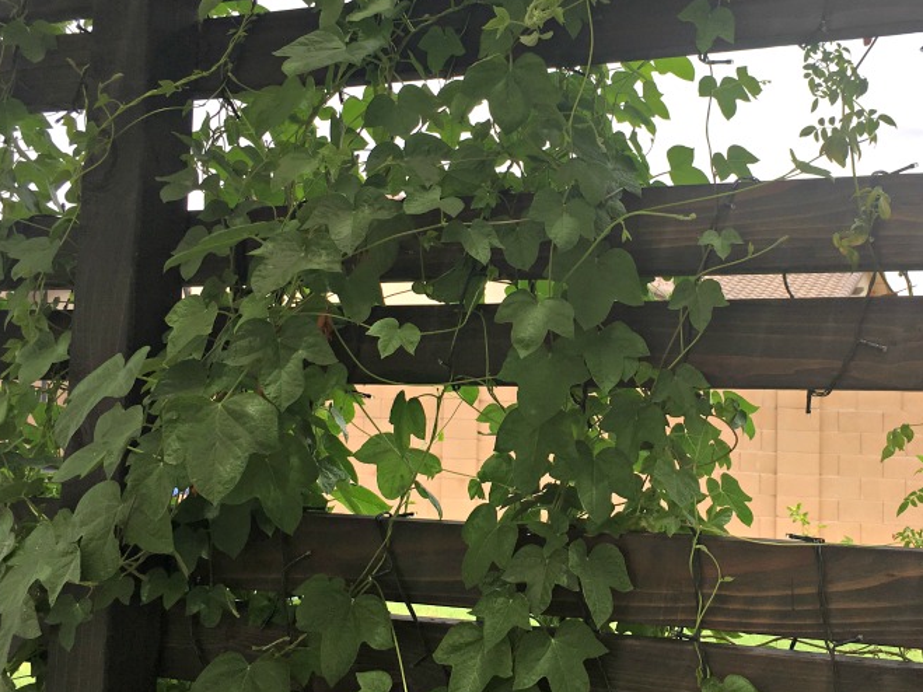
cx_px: 578
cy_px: 314
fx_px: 1173
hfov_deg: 42.6
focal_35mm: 44
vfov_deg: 32.8
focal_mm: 4.15
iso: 25
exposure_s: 1/549
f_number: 2.2
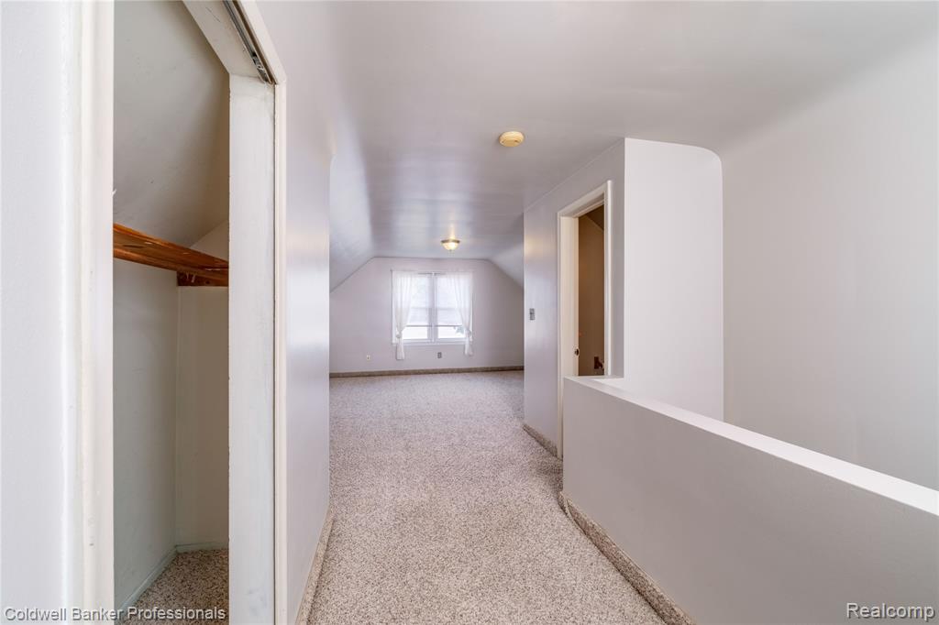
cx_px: 470
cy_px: 312
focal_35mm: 15
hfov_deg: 100.4
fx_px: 391
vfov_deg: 77.3
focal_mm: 10
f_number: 5.6
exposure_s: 1/60
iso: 640
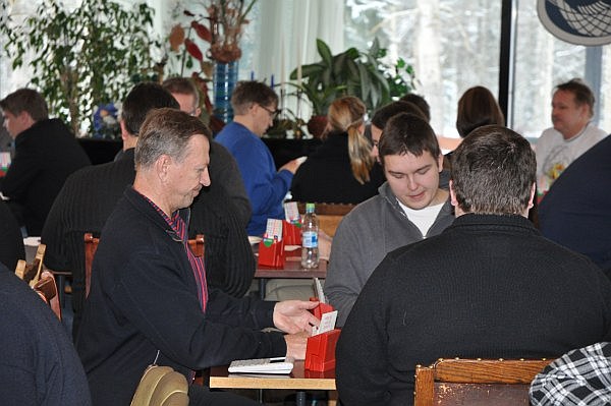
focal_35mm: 105
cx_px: 306
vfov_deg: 13.0
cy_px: 203
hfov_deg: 19.5
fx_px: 1781
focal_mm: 70
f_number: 4.5
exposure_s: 1/60
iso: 800
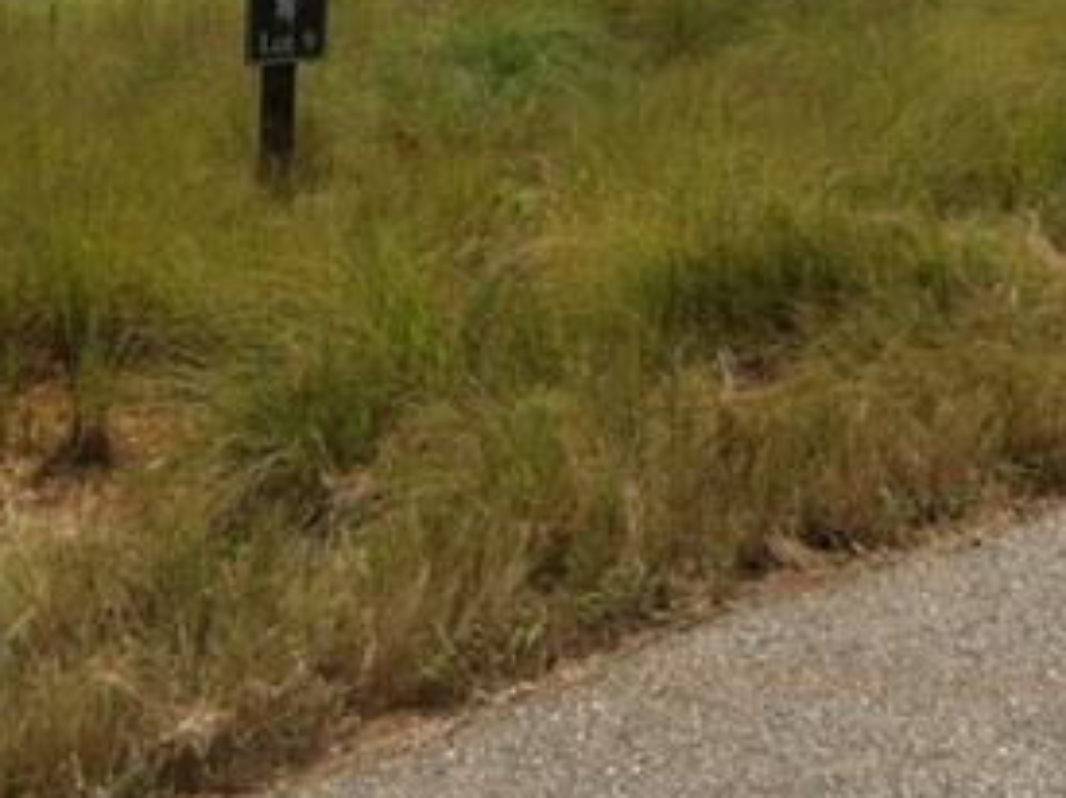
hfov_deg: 19.2
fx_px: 3140
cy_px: -229
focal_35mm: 102
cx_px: 702
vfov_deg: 14.0
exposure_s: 1/1667
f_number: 2.8
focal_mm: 3.85
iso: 80
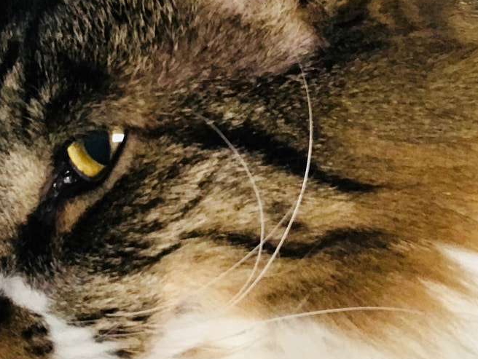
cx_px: 232
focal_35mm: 78
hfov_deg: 25.0
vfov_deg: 18.9
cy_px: 161
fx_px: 1078
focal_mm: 2.87
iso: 200
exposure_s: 1/20
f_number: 2.2
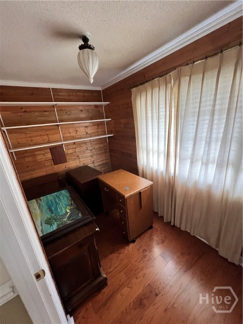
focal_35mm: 13
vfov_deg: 106.2
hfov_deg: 89.9
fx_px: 122
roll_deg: +4.8
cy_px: 162
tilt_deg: -16.0
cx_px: 122
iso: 200
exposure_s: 1/60
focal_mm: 1.57
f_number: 1.8
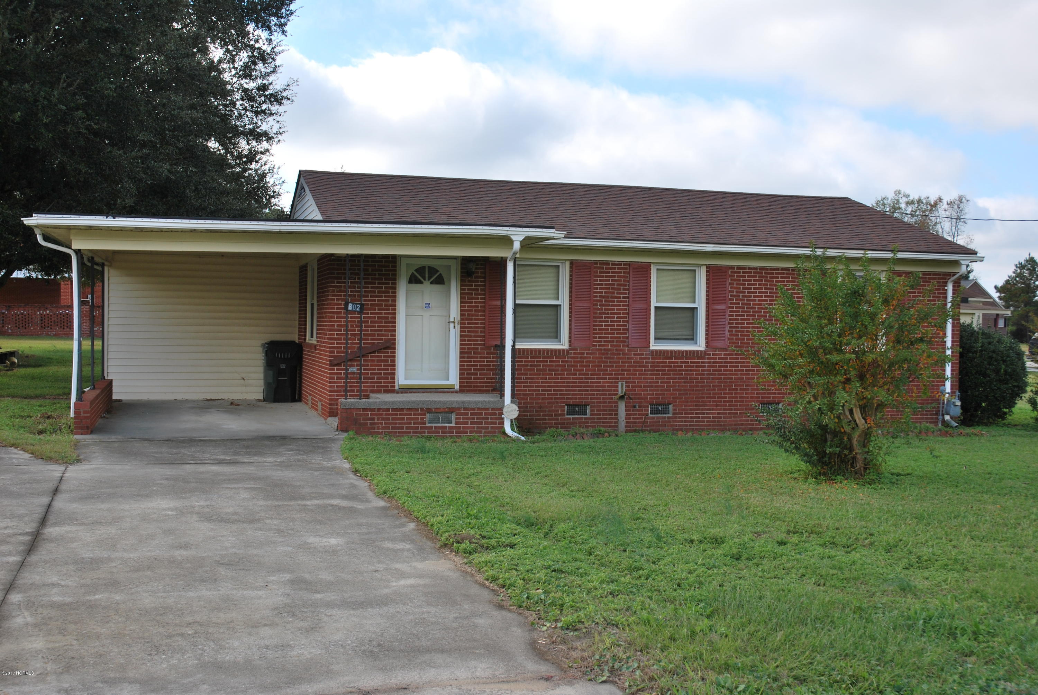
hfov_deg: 47.9
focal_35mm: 40
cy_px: 348
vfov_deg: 33.1
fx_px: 1169
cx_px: 519
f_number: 6.3
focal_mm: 27
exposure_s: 1/160
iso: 100
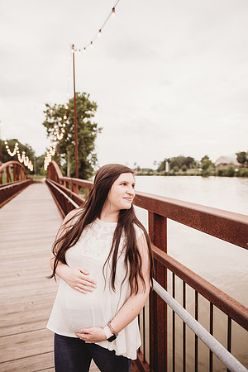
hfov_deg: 53.1
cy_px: 186
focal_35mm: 24
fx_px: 248
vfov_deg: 73.7
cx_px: 124
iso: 160
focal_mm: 24
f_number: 2.8
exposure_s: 1/500
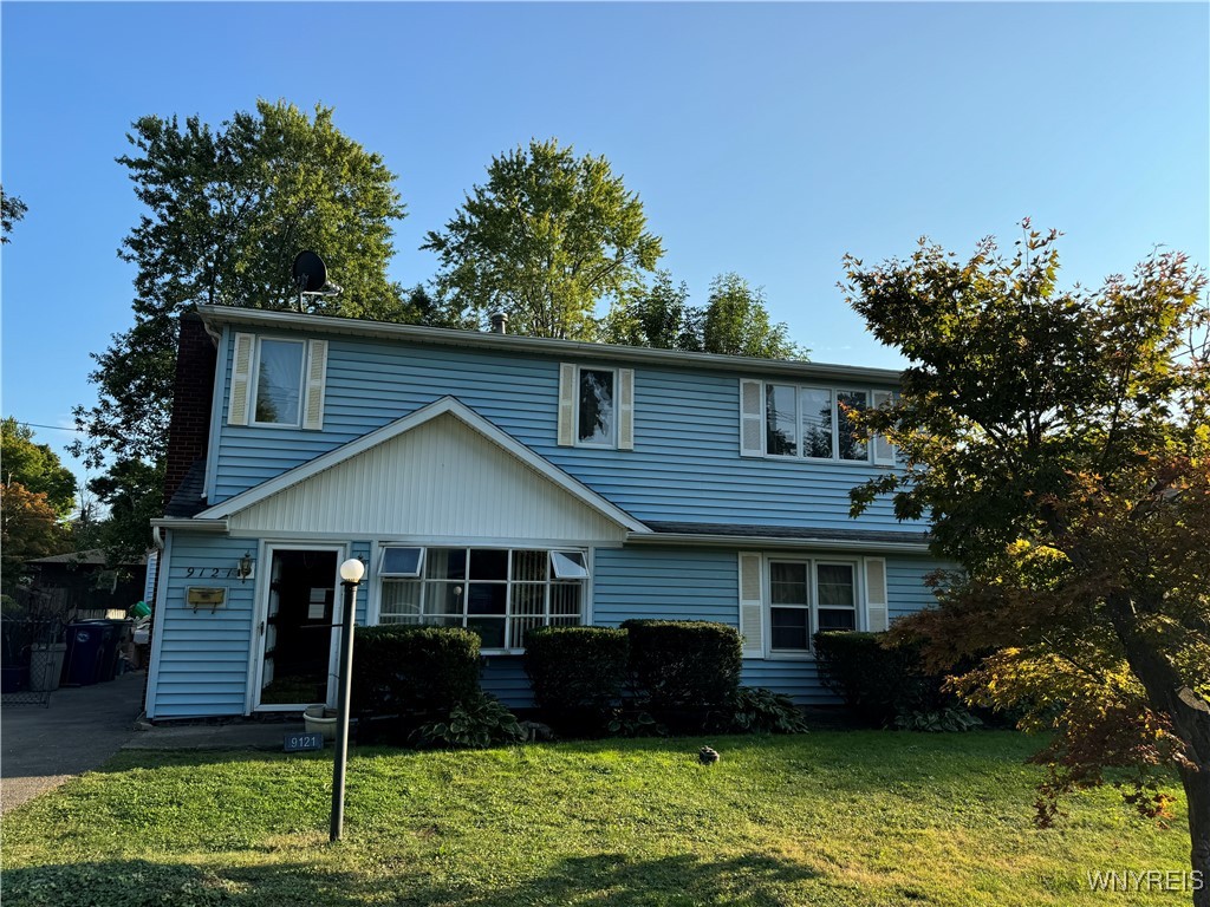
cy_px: 454
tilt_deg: +8.5
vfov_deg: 56.8
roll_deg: -0.5
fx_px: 839
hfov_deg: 71.6
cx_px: 605
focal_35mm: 24
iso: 80
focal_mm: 6.76
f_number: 1.78
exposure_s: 1/2174
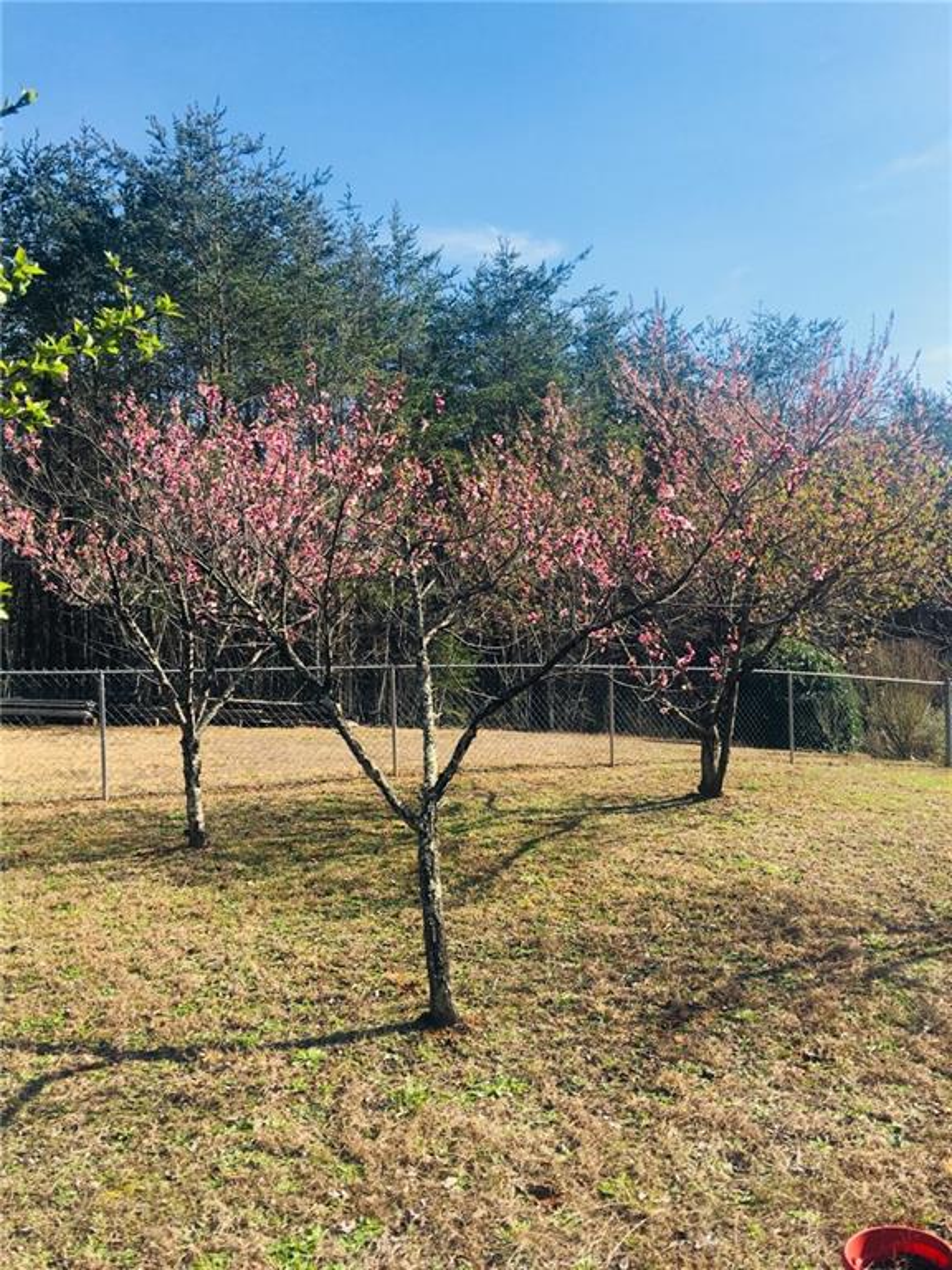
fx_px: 1063
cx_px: 476
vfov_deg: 61.7
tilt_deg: +0.3
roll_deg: +2.1
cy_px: 635
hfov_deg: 48.2
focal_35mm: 29
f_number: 2.2
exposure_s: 1/950
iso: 25
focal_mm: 4.15
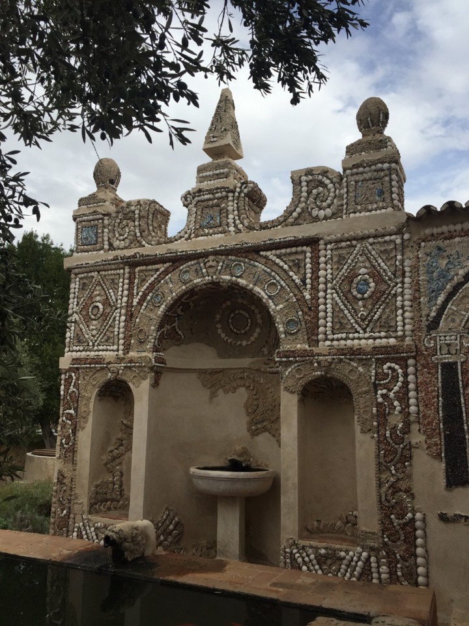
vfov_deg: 61.7
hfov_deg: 48.2
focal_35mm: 29
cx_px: 234
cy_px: 313
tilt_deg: +7.0
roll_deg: -0.7
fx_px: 524
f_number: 2.2
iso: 32
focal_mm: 4.15
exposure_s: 1/1412
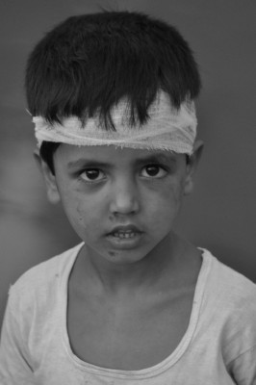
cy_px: 192
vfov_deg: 4.6
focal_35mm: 450
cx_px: 128
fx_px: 4808
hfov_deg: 3.0
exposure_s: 1/100
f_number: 6.3
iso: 1600
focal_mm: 300
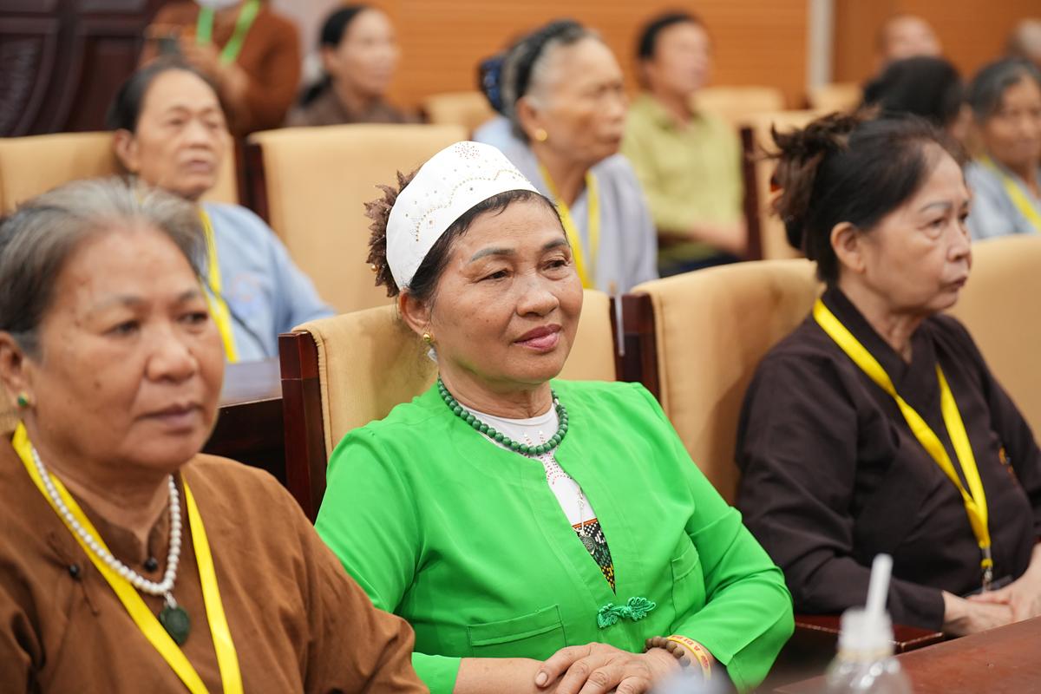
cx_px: 520
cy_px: 347
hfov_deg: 23.1
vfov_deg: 15.5
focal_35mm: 88
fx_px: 2544
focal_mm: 88
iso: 1600
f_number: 2.8
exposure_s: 1/125
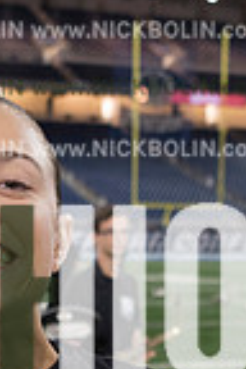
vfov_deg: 20.6
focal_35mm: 97
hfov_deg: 14.1
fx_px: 994
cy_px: 327
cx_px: 72
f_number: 3.2
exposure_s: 1/200
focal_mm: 24
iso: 1600
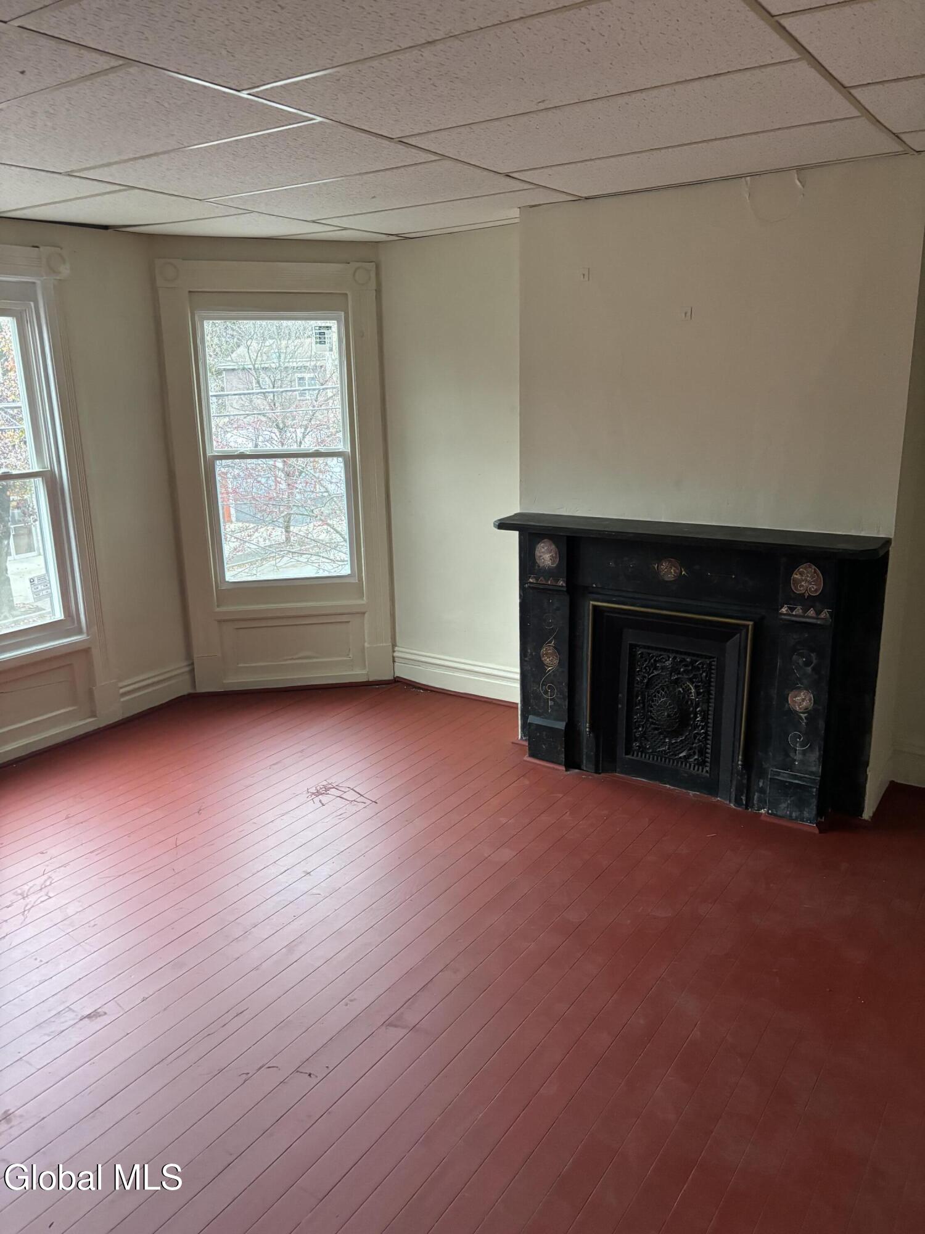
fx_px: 926
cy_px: 617
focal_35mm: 26
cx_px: 462
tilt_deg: -14.6
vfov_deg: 67.3
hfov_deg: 53.1
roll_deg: +1.1
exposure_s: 1/60
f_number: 1.6
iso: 500
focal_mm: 5.96
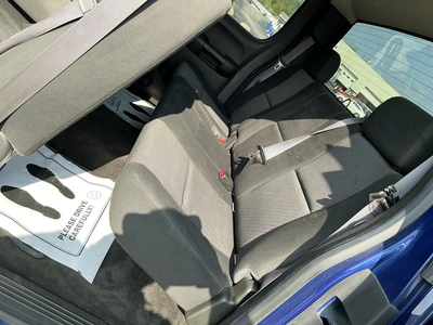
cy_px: 162
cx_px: 216
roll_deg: -42.8
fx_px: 350
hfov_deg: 63.4
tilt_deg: -21.8
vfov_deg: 49.7
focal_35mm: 28
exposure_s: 1/214
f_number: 1.8
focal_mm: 3
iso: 20
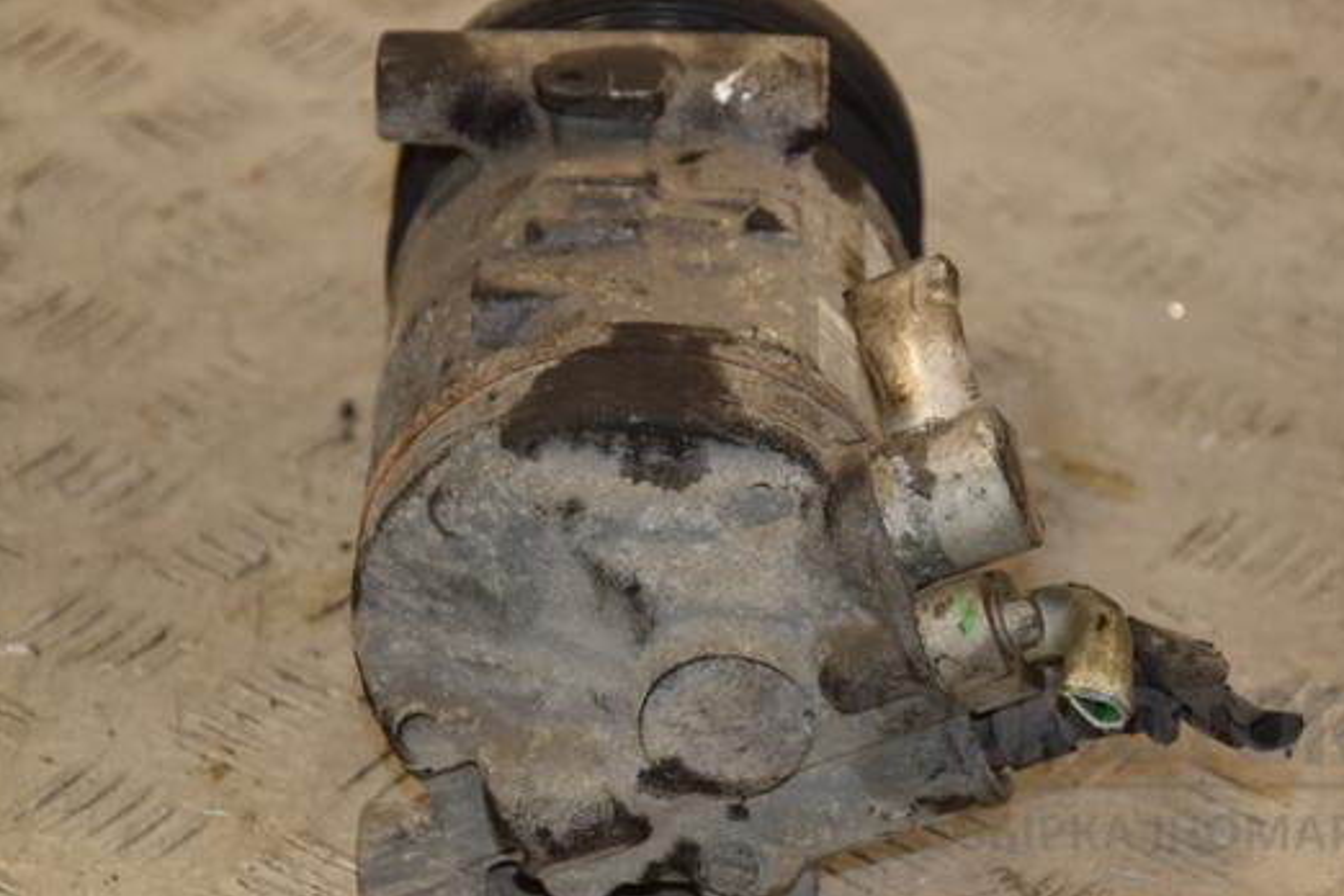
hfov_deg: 14.9
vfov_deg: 9.9
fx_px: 5152
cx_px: 708
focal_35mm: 138
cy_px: 384
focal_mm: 80
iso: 800
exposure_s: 1/200
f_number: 6.3
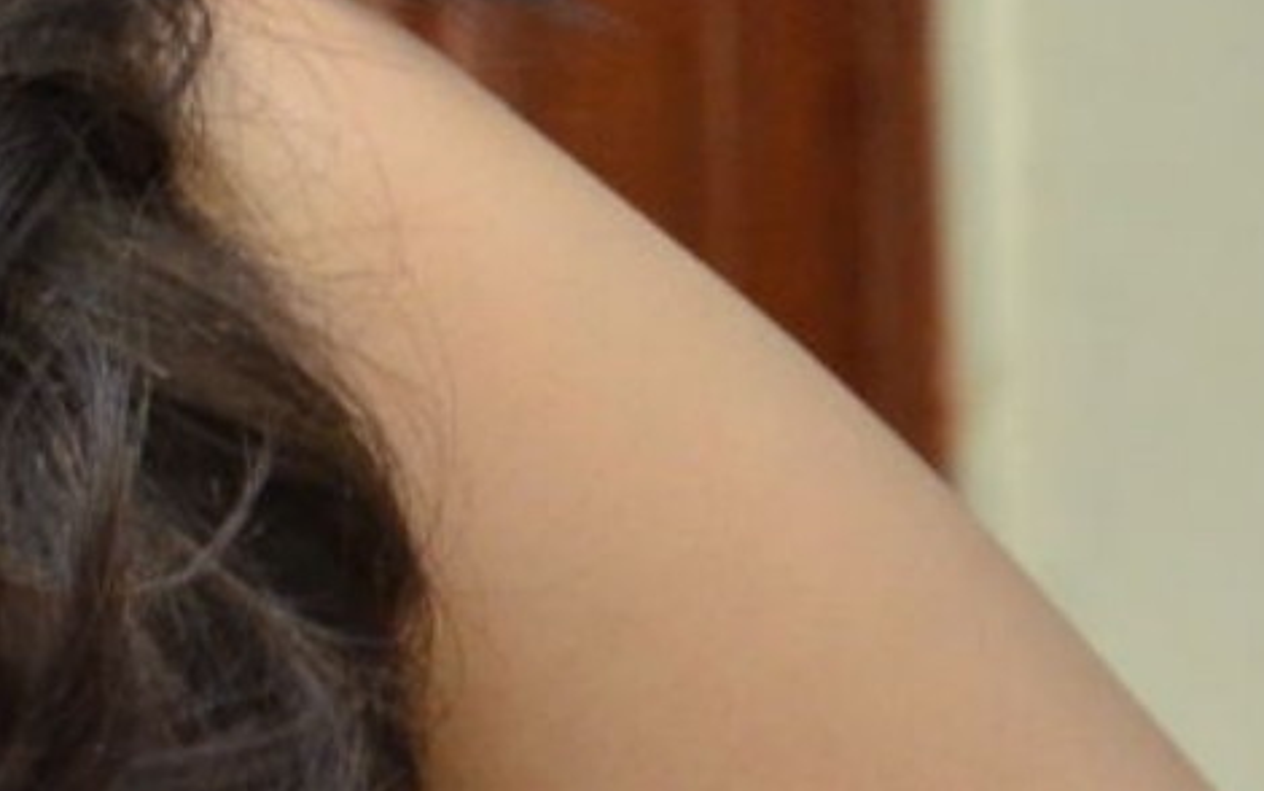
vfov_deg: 1.7
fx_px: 26581
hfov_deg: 2.7
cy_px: -893
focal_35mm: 771
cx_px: -1248
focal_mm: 105
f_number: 8
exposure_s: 1/125
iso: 1600
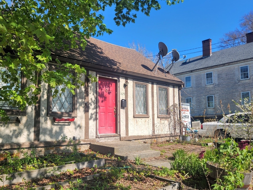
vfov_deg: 53.0
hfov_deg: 67.3
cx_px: 120
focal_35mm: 26
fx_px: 190
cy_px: 104
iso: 20
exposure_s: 1/1250
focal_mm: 5.4
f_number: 1.8
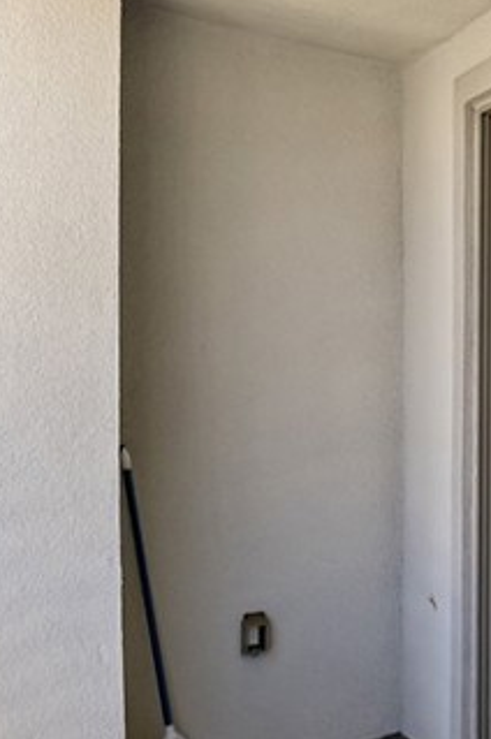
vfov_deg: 43.5
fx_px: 923
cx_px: 915
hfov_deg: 20.1
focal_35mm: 45
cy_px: 420
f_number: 4
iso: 100
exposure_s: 1/160
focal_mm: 14
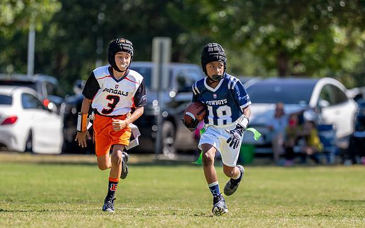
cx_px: 220
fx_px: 4595
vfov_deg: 2.8
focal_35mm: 462
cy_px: 135
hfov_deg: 4.5
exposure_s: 1/2000
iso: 160
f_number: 2.8
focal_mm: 200
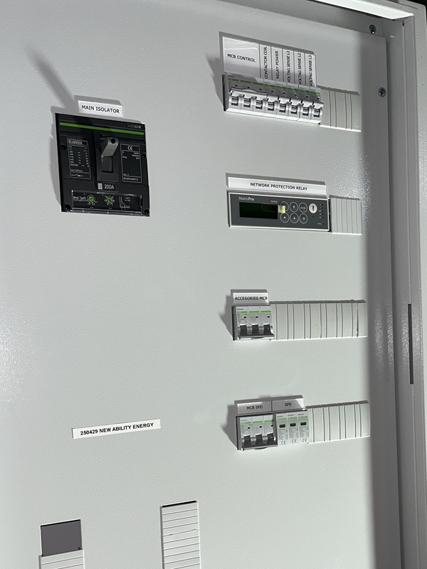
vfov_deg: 67.3
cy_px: 284
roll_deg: +2.3
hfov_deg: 53.1
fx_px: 428
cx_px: 214
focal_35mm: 26
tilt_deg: -3.6
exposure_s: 1/144
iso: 32
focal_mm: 5.1
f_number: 1.6
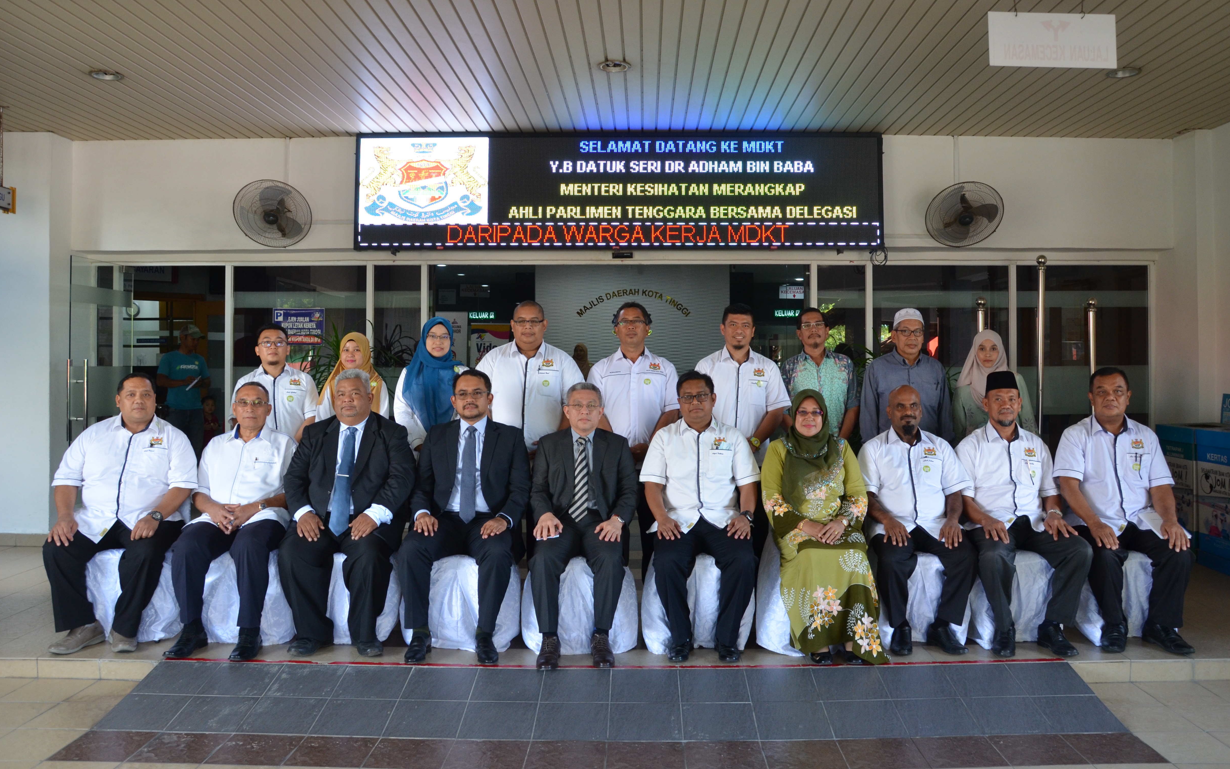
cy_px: 358
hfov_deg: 66.5
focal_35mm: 28
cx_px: 617
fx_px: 939
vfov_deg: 44.5
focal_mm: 18
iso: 560
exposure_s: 1/60
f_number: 5.6
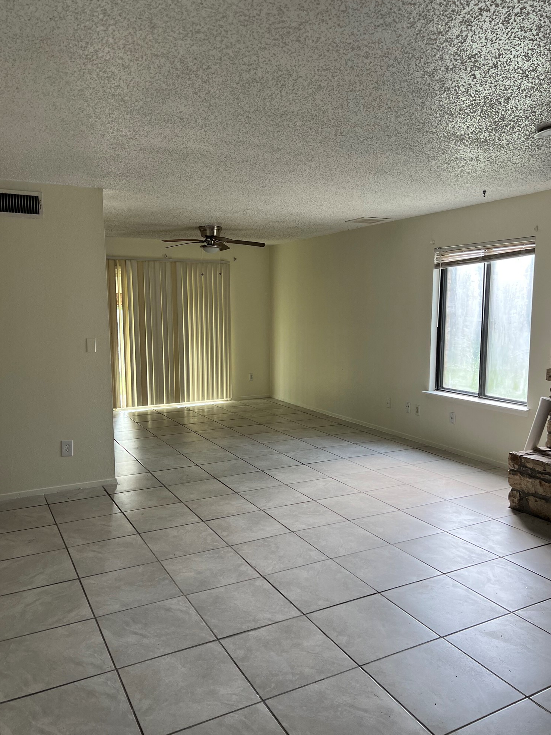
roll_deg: +0.1
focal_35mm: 27
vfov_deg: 65.3
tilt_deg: -8.1
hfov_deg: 51.4
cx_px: 271
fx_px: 573
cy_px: 377
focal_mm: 5.7
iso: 125
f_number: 1.5
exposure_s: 1/120
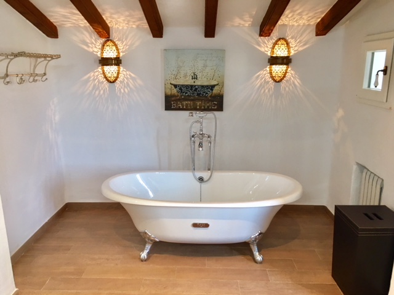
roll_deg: +0.7
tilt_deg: -8.7
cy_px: 148
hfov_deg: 61.7
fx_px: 330
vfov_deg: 48.2
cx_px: 197
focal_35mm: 29
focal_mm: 4.15
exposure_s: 1/17
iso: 40
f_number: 2.2
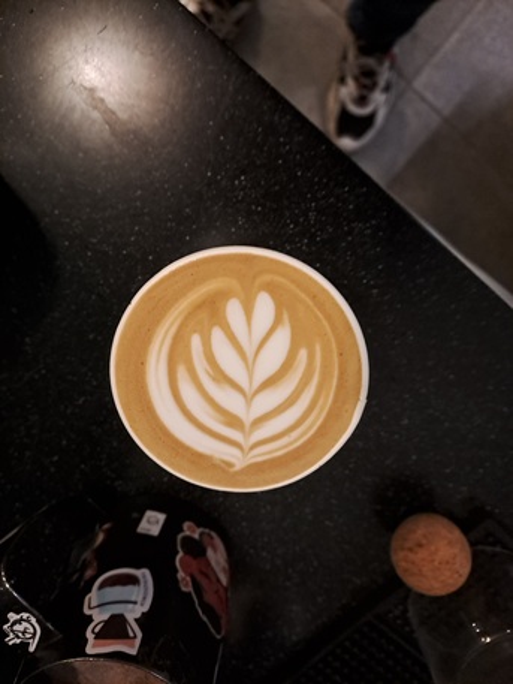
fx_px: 494
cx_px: 256
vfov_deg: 69.4
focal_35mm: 25
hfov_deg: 54.9
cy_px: 342
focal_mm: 4.65
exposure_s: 1/10
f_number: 1.8
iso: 640
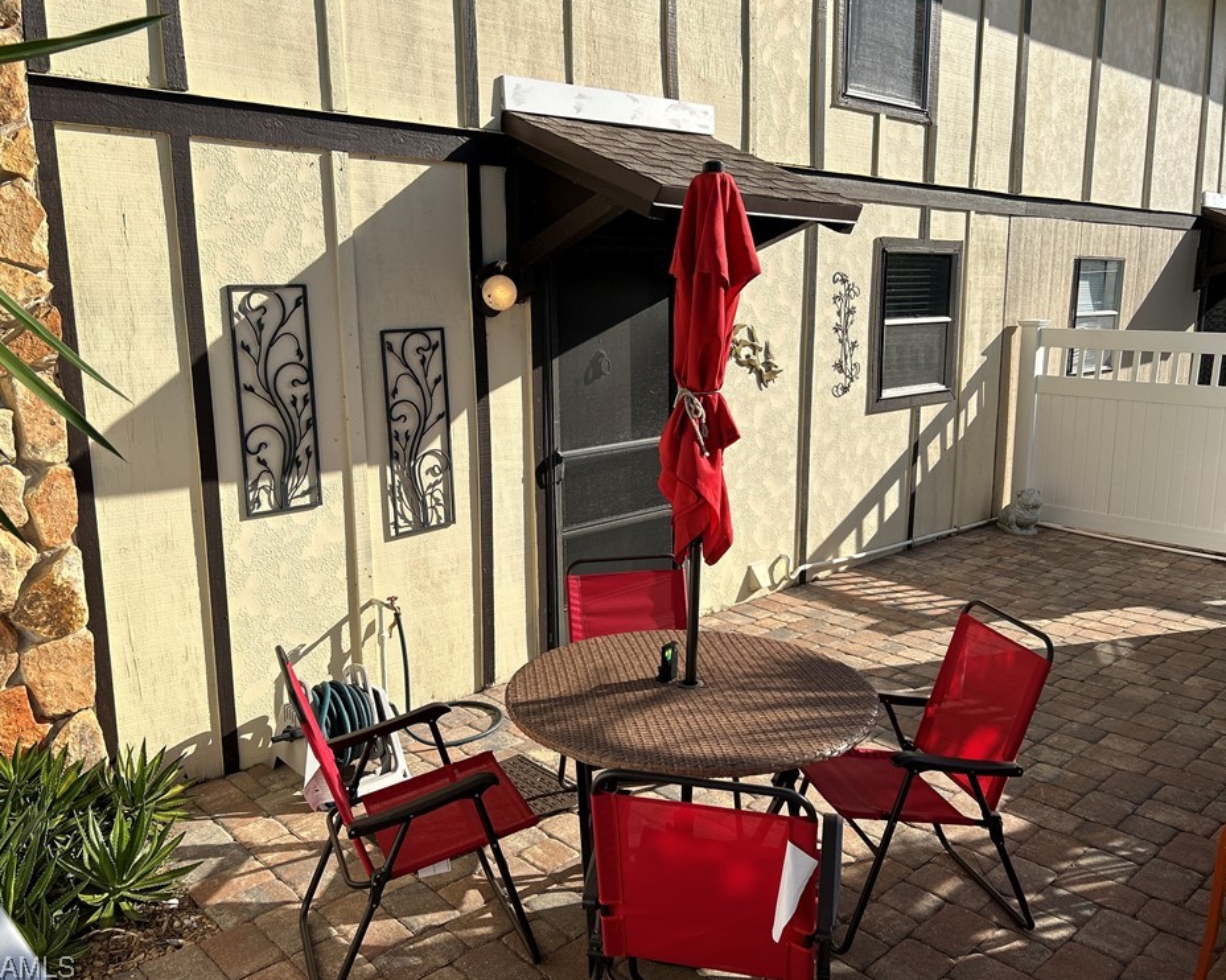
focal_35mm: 28
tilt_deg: -10.2
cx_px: 591
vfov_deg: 51.5
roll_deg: +0.8
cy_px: 490
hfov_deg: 62.2
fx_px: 1016
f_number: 1.5
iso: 50
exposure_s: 1/5076
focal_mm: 5.7
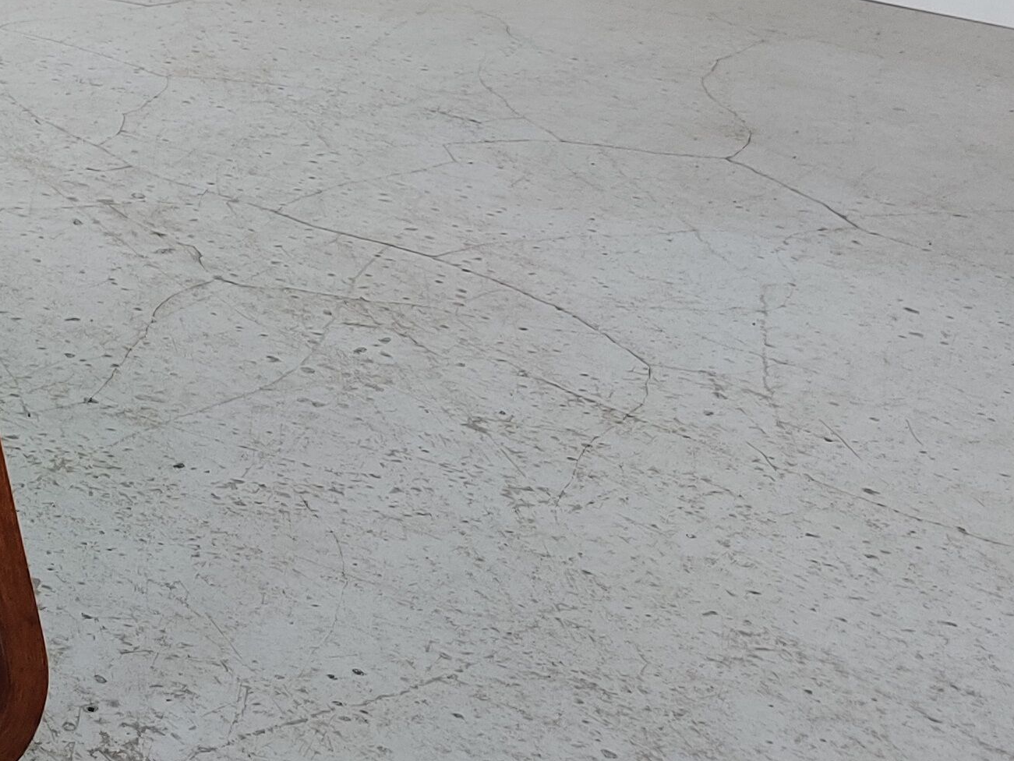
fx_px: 2432
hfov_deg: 20.2
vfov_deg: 17.1
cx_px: -512
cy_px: -120
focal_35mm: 83
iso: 160
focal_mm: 4.75
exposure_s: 1/100
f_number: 1.65
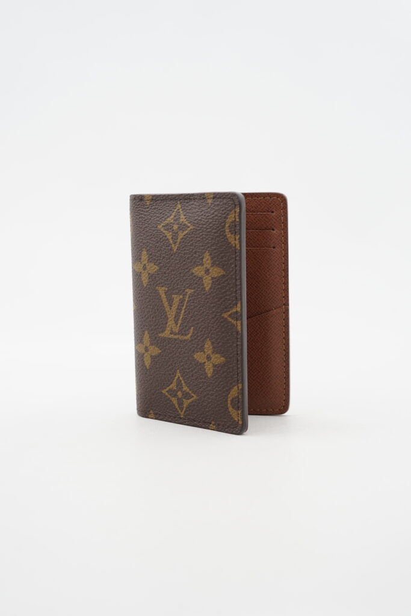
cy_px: 308
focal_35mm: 50
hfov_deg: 27.0
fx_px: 856
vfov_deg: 39.6
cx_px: 206
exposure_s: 1/10
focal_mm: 50
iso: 640
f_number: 6.3
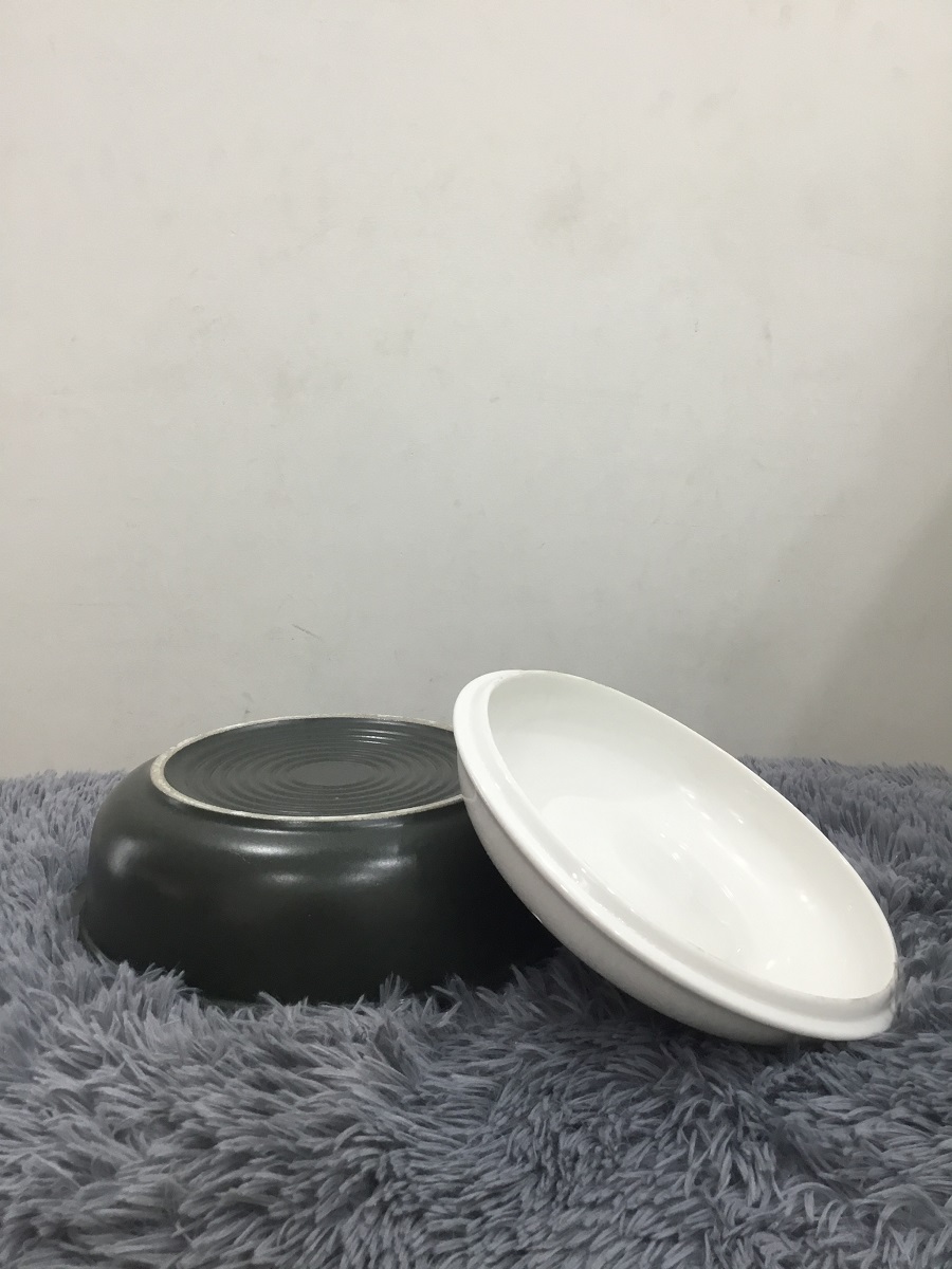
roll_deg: +0.6
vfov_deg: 58.4
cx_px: 476
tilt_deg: -10.0
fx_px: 1137
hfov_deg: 45.4
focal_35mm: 31
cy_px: 634
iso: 64
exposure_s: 1/33
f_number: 2.4
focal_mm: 3.3
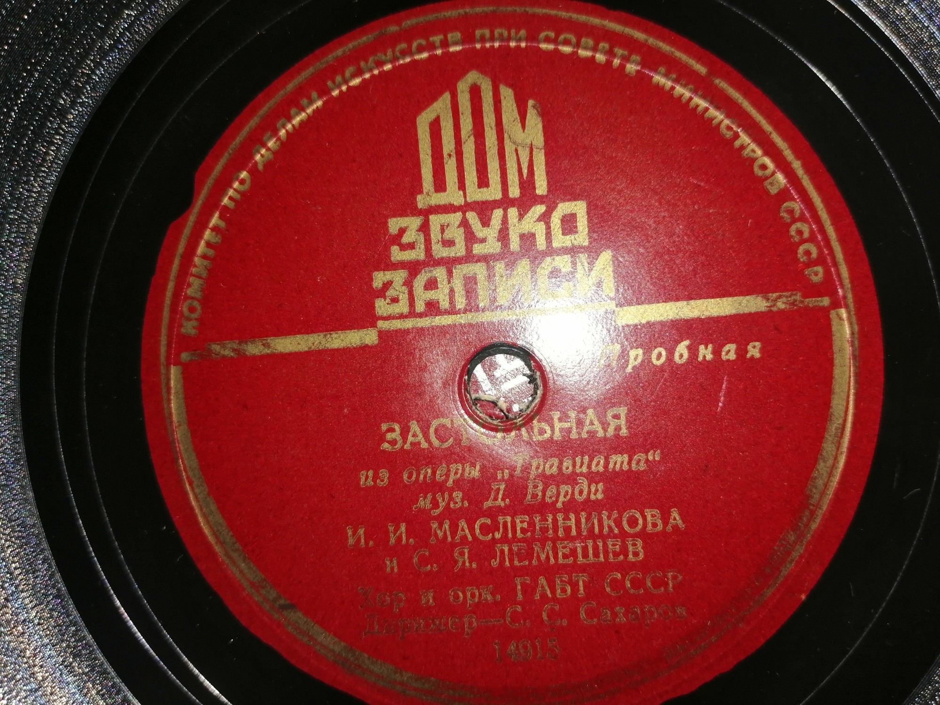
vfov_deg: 51.4
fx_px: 733
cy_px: 352
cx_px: 470
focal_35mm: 27
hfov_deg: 65.3
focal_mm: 3.88
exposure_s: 1/172
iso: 50
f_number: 1.8
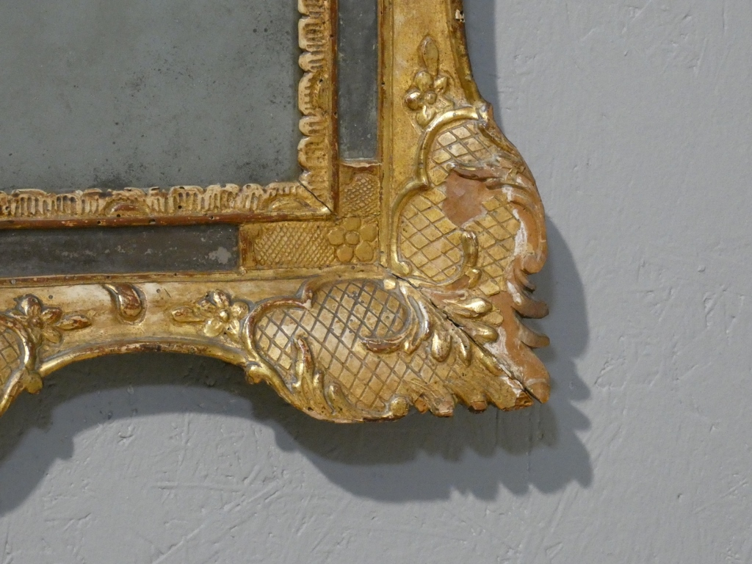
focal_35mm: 266
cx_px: 376
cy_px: 282
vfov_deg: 5.6
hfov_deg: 7.4
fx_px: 5779
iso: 1600
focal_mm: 47.6
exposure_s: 1/80
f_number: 5.5
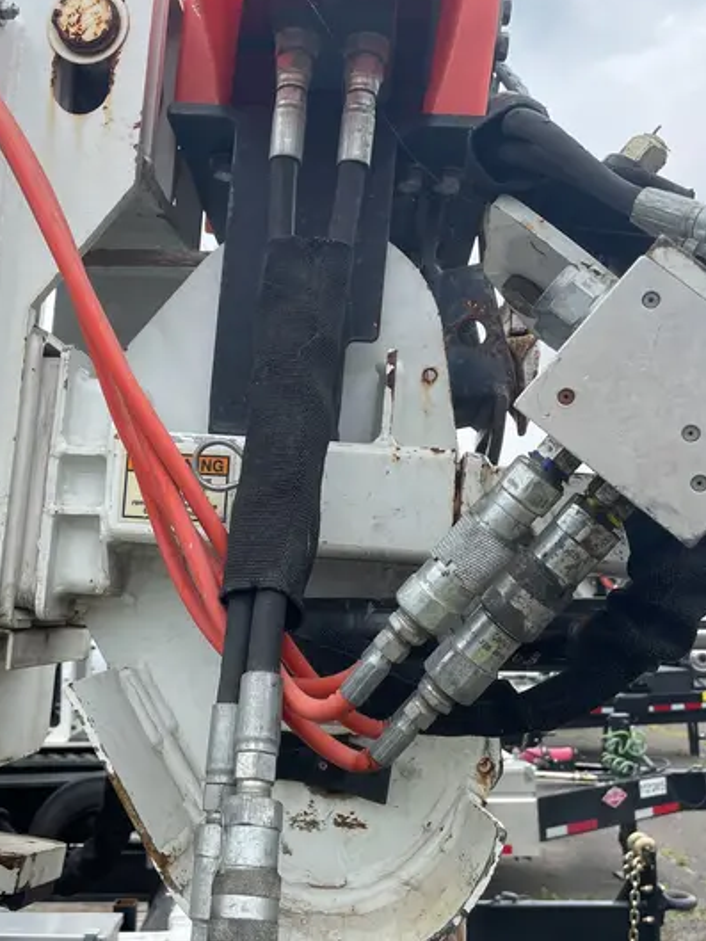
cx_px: 276
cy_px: 483
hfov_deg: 39.5
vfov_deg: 51.3
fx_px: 979
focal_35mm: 36
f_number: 1.6
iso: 32
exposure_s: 1/895
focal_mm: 4.2
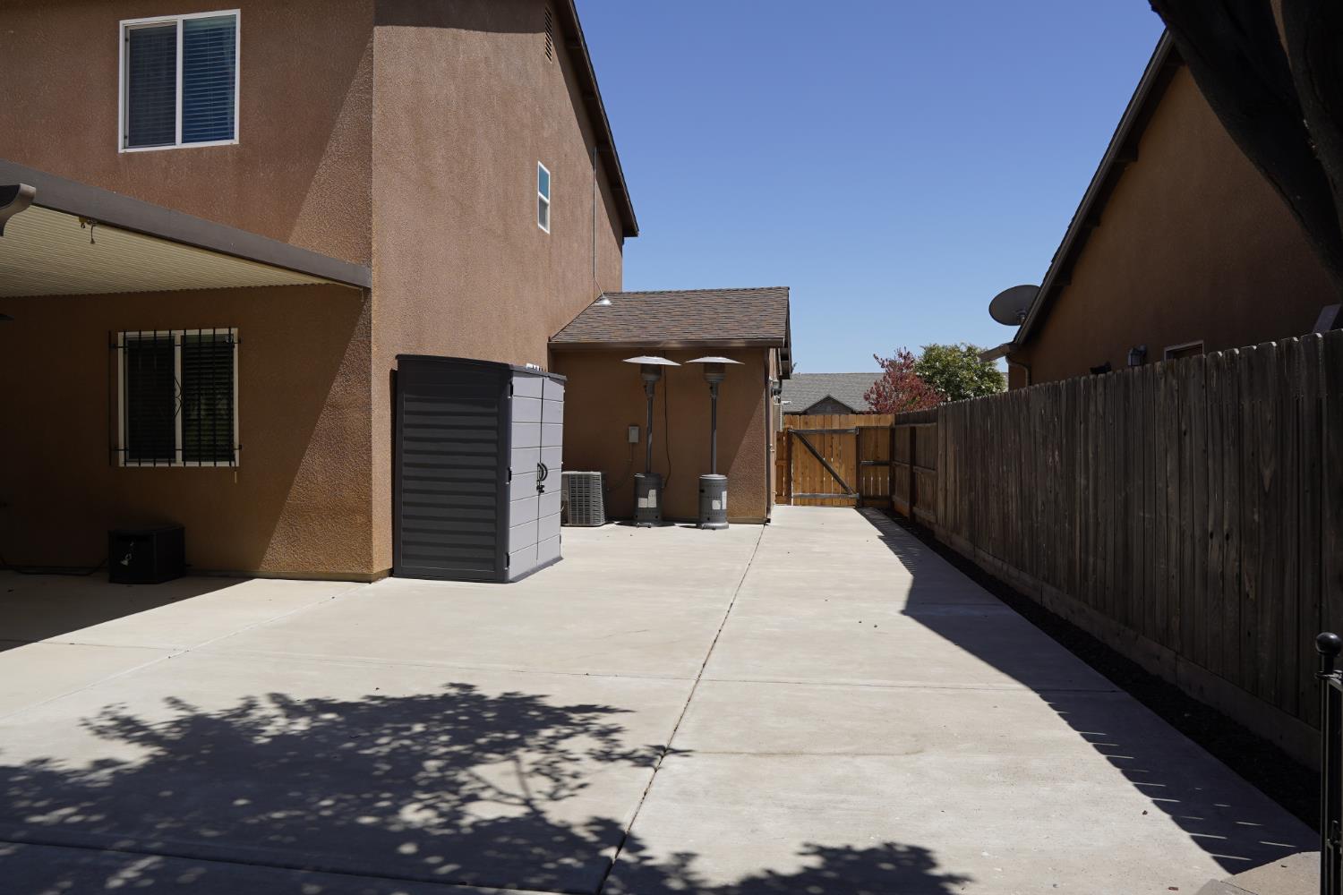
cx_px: 672
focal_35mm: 24
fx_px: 895
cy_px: 448
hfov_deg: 73.7
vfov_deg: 53.1
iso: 100
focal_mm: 16
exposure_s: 1/500
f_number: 6.3
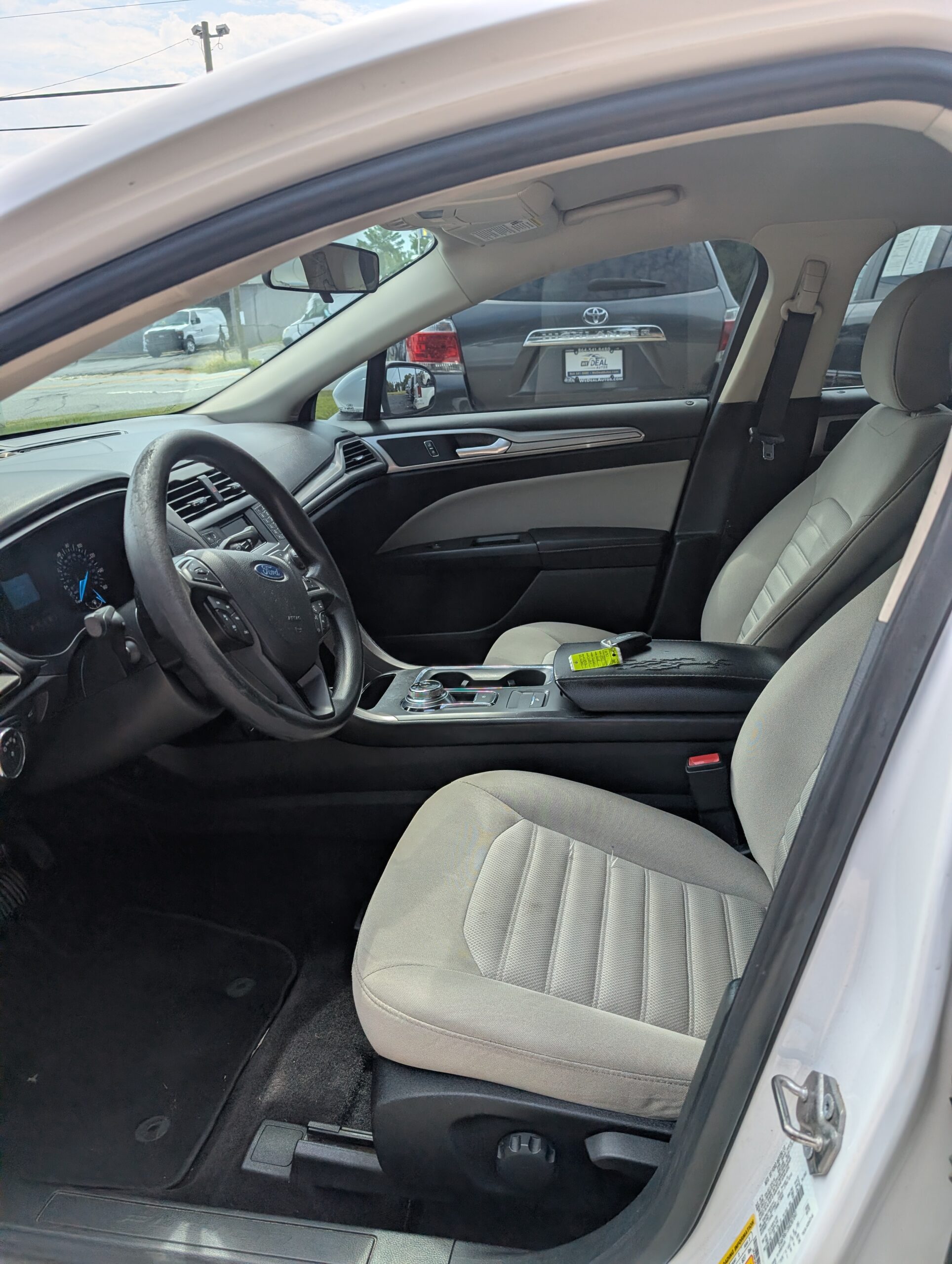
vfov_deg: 71.5
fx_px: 878
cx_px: 476
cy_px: 632
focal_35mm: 24
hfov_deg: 56.9
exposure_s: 1/957
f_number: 1.68
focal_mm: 6.9
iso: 21
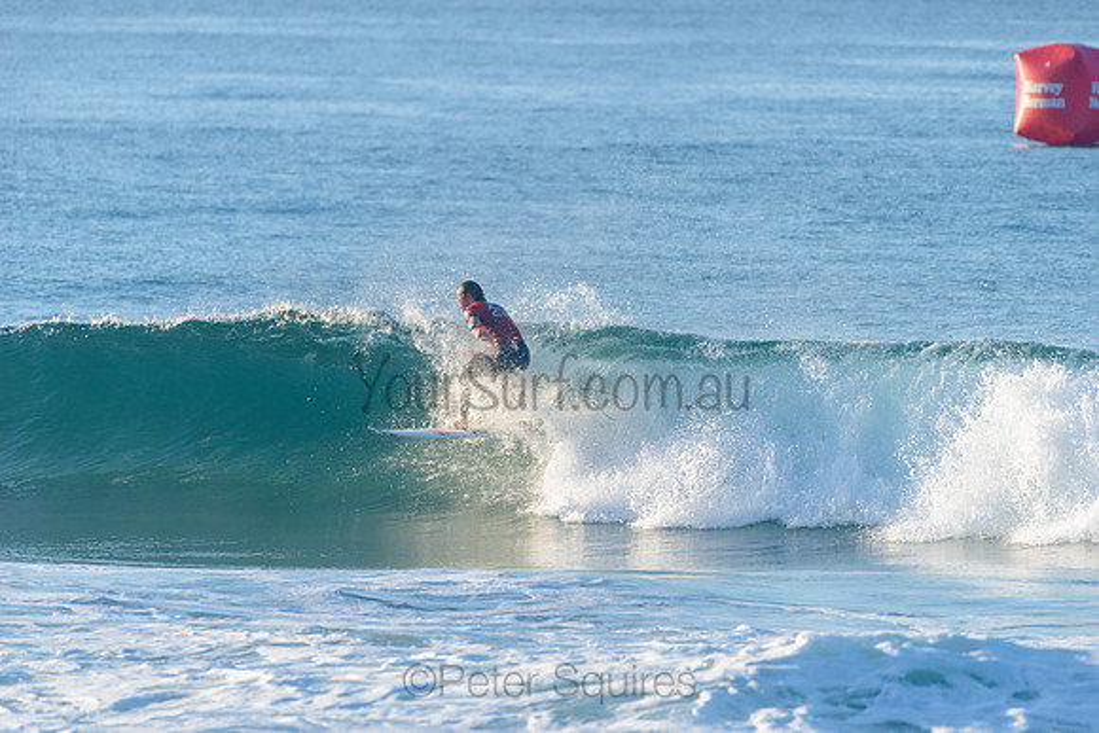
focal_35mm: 500
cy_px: 366
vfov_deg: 2.8
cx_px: 550
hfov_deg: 4.1
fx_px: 15270
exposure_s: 1/2000
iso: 360
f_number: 5.6
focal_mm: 500
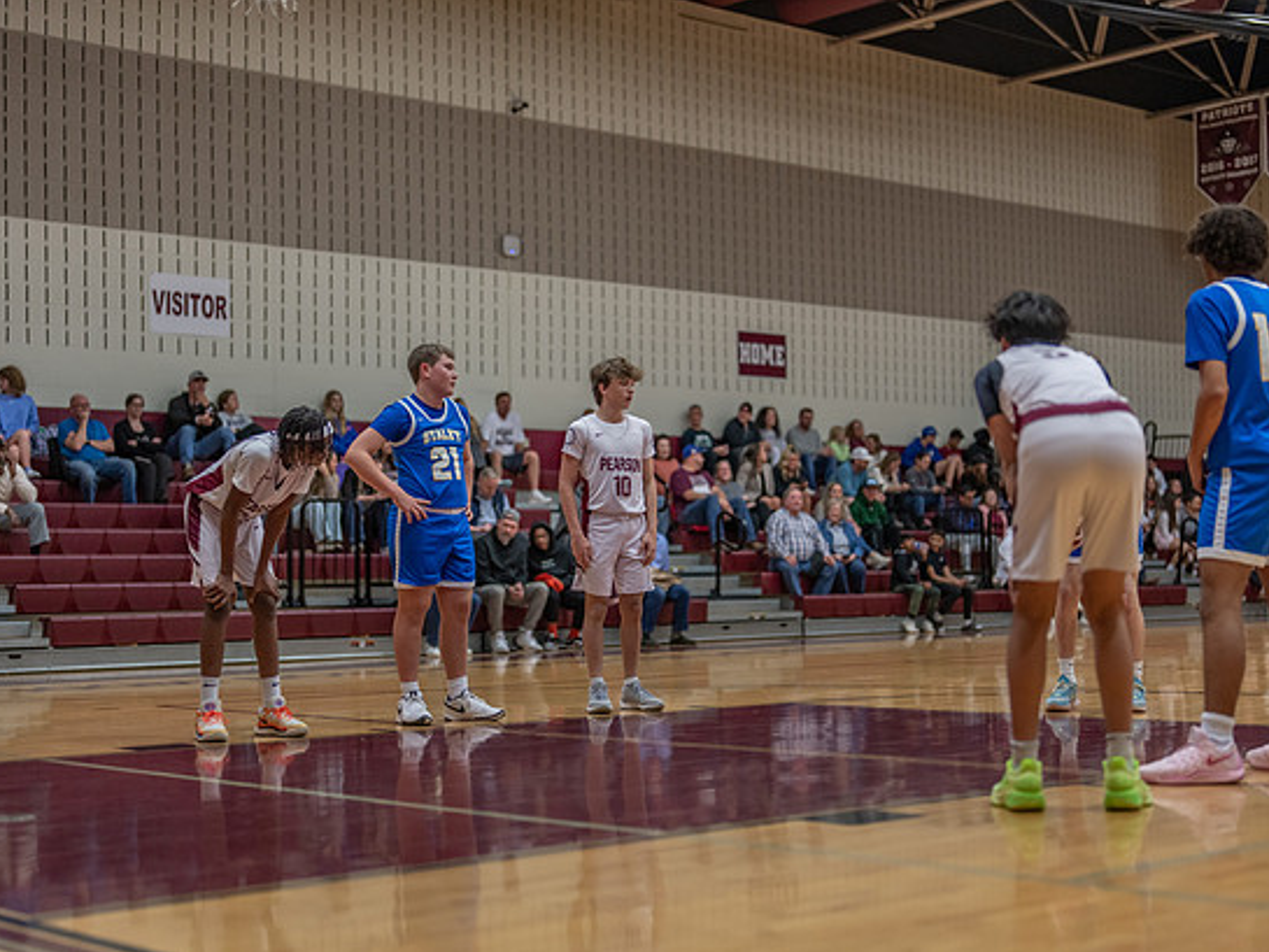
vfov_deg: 25.7
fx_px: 2090
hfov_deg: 33.8
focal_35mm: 57
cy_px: 479
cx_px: 664
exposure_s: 1/1000
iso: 500
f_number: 1.2
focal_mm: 50
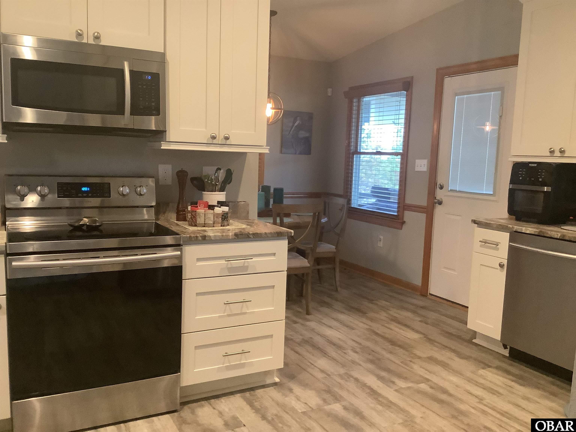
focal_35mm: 31
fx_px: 516
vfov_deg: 45.4
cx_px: 288
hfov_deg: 58.4
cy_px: 216
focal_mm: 3.3
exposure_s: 1/40
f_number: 2.4
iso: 320
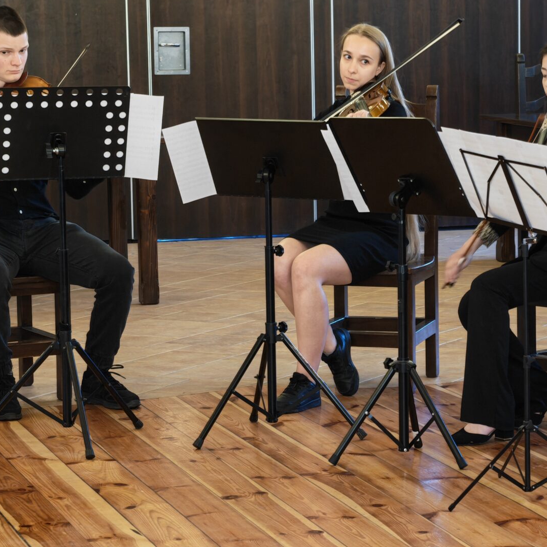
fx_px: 2557
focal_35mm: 143
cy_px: 249
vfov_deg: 12.2
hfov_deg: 12.2
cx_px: 384
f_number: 2.6
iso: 1000
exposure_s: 1/17
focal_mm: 22.48
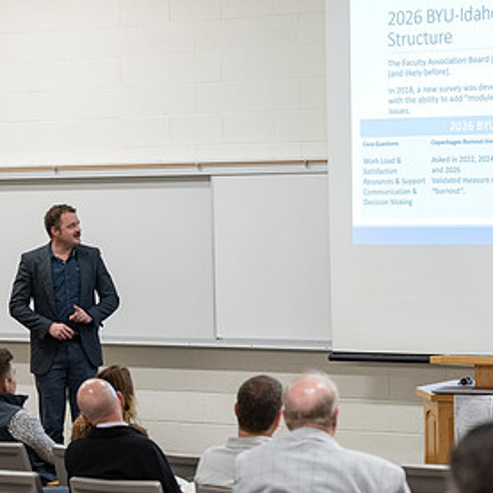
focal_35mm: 132
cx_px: 313
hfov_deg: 13.2
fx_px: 2127
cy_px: 251
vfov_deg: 13.2
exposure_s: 1/500
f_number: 2.8
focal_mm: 70
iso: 1250
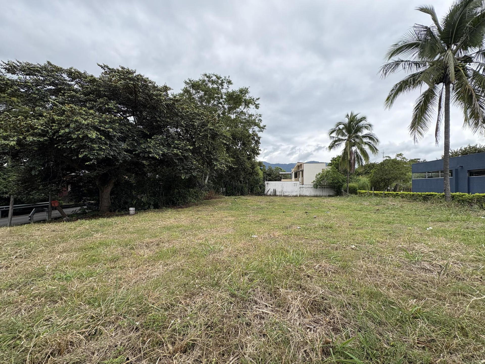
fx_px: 196
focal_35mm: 14
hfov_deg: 102.1
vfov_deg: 85.7
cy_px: 182
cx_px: 242
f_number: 2.2
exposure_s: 1/956
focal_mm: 2.22
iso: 64
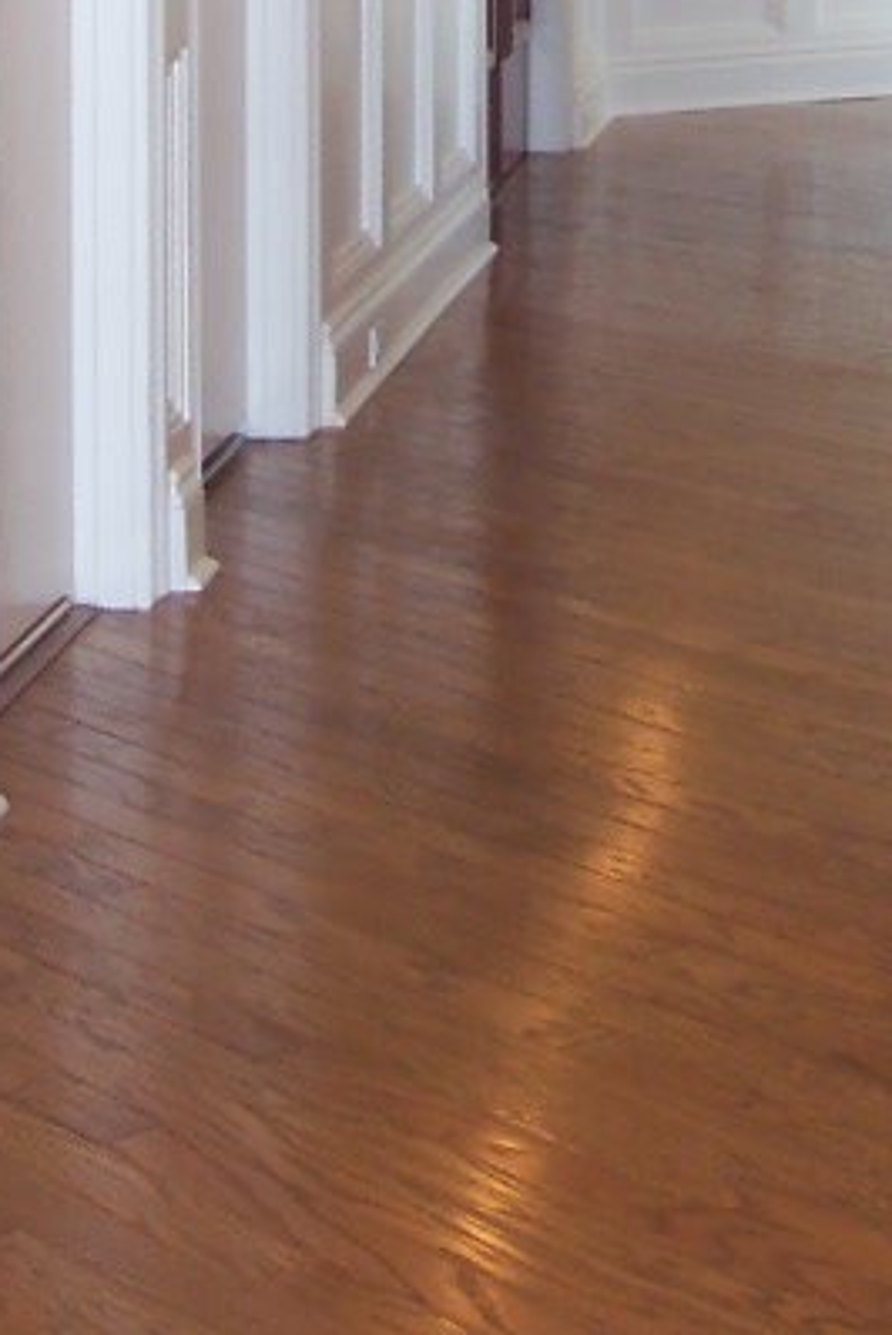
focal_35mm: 103
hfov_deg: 13.3
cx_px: 654
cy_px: -282
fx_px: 3821
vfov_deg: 18.7
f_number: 2.8
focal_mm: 8
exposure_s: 1/30
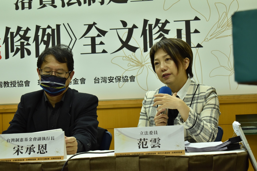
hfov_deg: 27.0
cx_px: 128
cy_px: 86
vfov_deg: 18.2
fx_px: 535
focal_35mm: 75
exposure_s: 1/125
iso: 1000
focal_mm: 50
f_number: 5.6
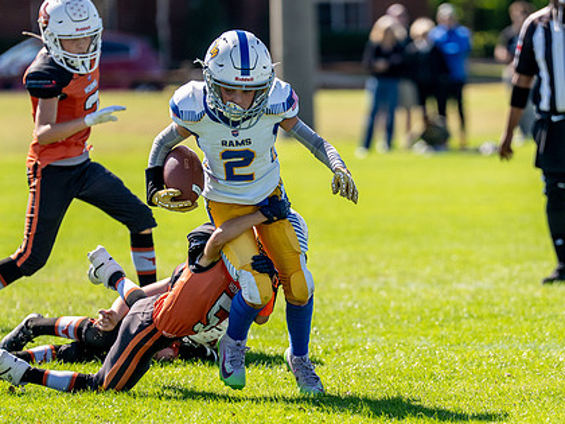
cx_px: 364
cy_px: 258
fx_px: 6594
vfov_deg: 3.7
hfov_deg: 4.9
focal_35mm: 404
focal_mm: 200
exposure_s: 1/3200
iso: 200
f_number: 2.8
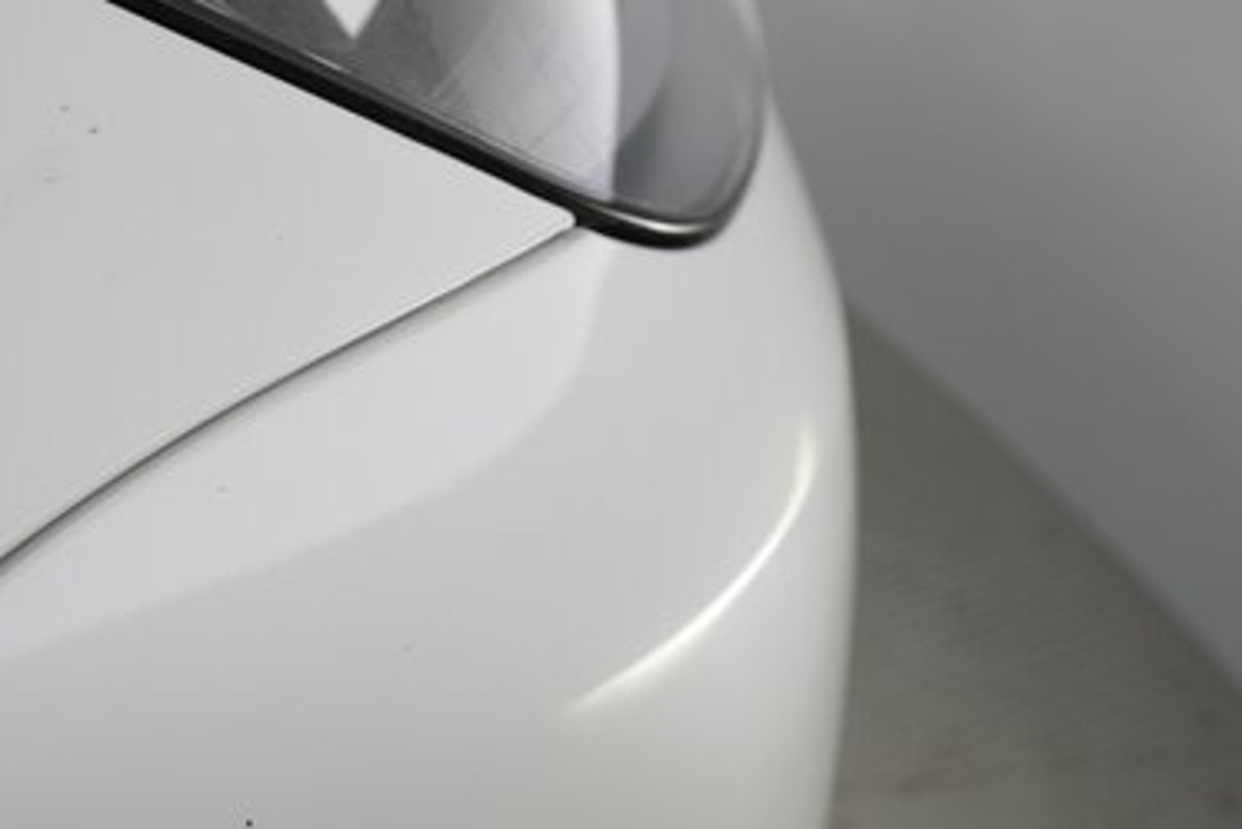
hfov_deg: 39.8
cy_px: 230
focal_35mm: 48
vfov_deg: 27.8
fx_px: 1657
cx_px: 283
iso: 1250
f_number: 5.6
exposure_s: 1/100
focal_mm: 28
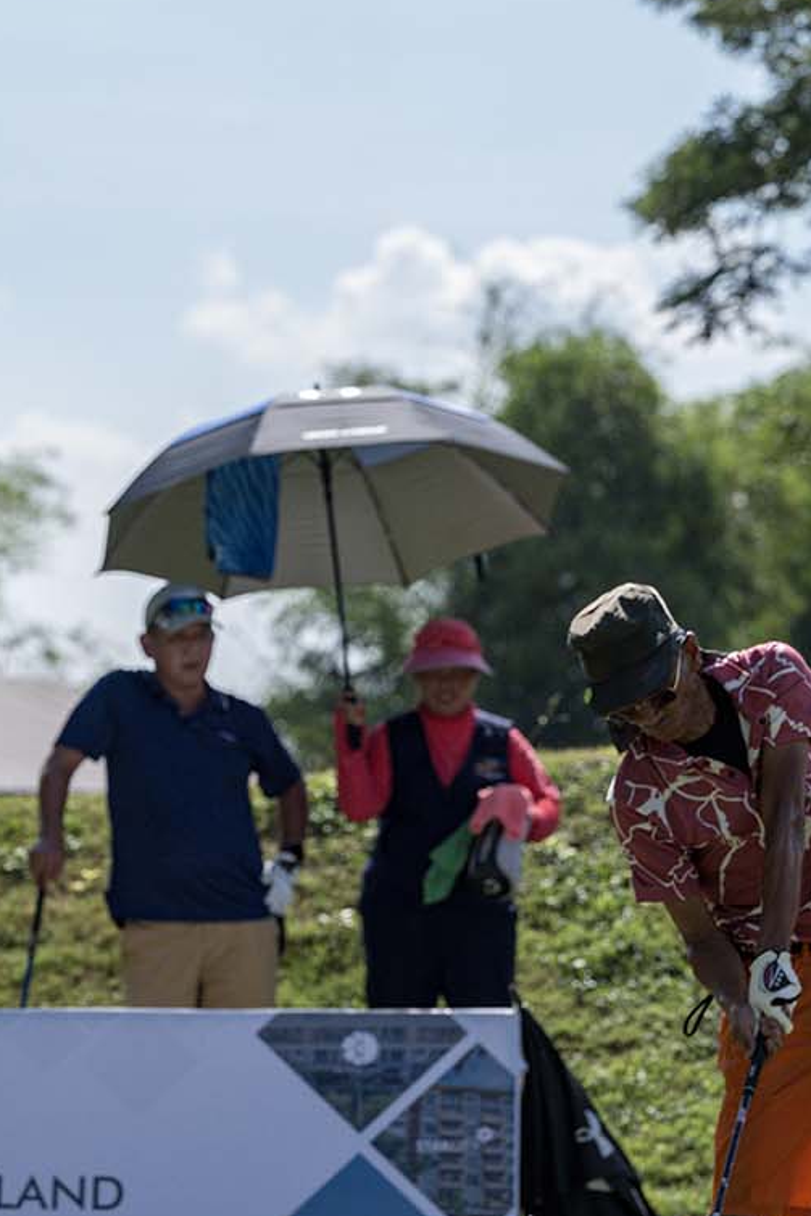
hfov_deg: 6.5
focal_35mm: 210
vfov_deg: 9.8
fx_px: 7092
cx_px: 403
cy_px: 569
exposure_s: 1/5000
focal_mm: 110
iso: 720
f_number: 4.5
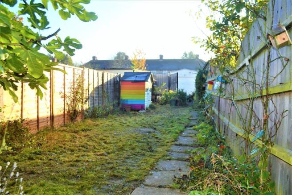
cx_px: 146
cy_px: 98
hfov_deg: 67.4
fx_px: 219
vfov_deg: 48.0
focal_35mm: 27
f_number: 5
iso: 100
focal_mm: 18
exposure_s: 1/200
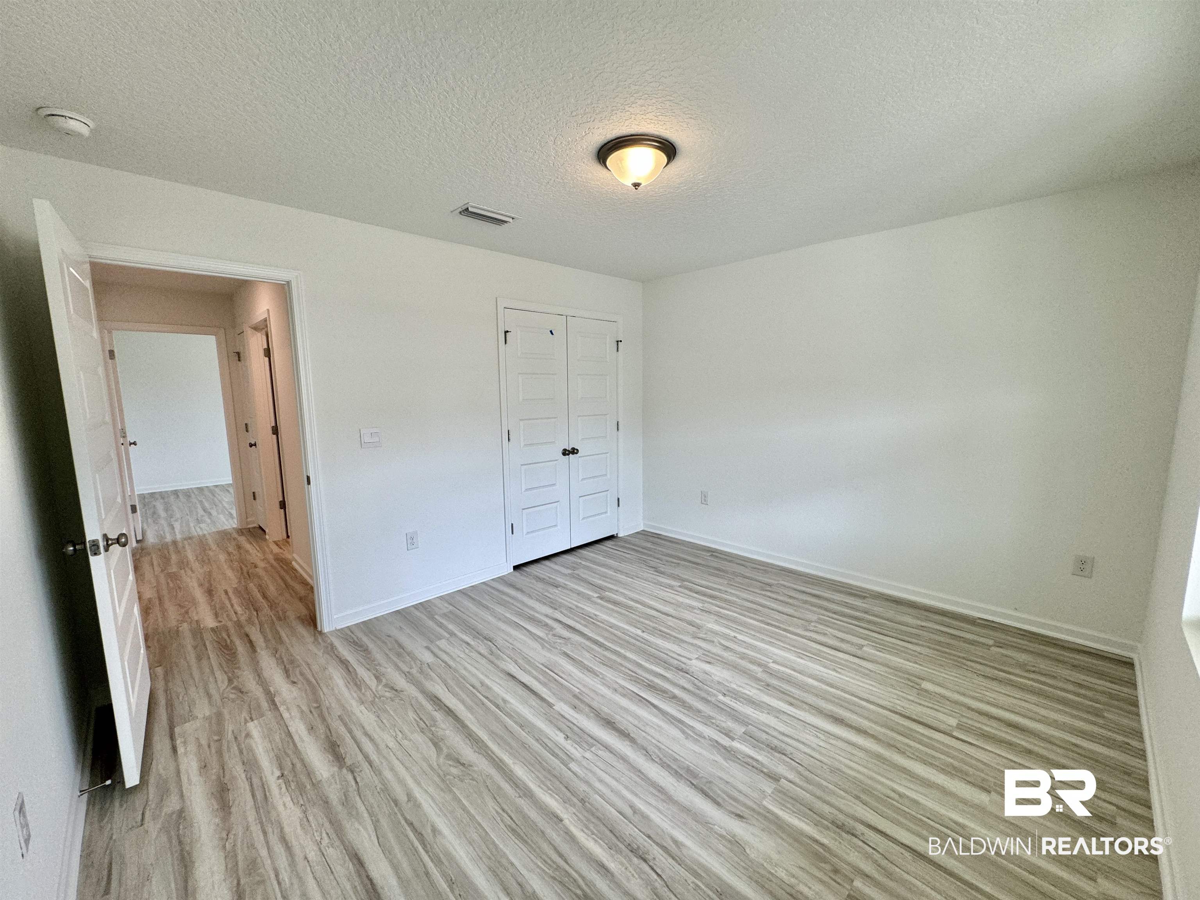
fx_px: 485
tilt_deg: -7.6
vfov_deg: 85.7
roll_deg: +1.2
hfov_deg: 102.1
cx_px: 600
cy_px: 450
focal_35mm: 14
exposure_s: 1/120
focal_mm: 2.22
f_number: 2.2
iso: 125
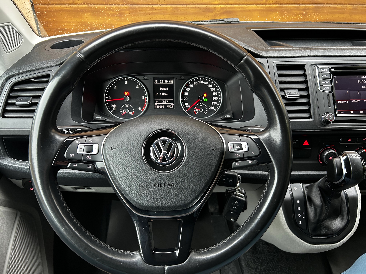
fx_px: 275
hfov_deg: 67.3
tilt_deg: -34.2
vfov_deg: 53.1
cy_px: 137
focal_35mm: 26
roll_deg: -0.5
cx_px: 183
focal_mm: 5.7
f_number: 1.5
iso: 200
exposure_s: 1/41
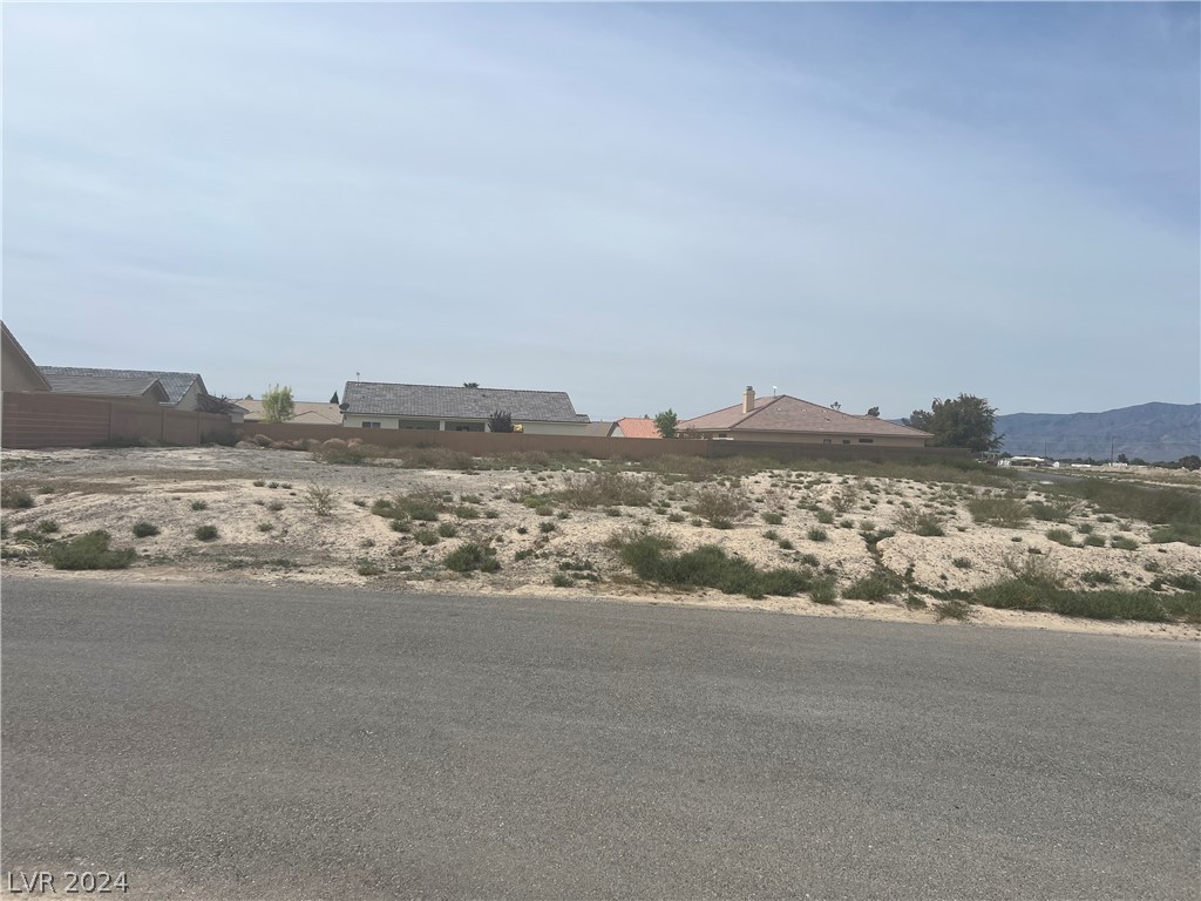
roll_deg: -3.2
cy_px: 450
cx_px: 600
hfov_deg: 67.3
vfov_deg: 53.1
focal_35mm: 26
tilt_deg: -0.2
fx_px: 902
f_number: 1.5
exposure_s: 1/11364
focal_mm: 5.7
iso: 50
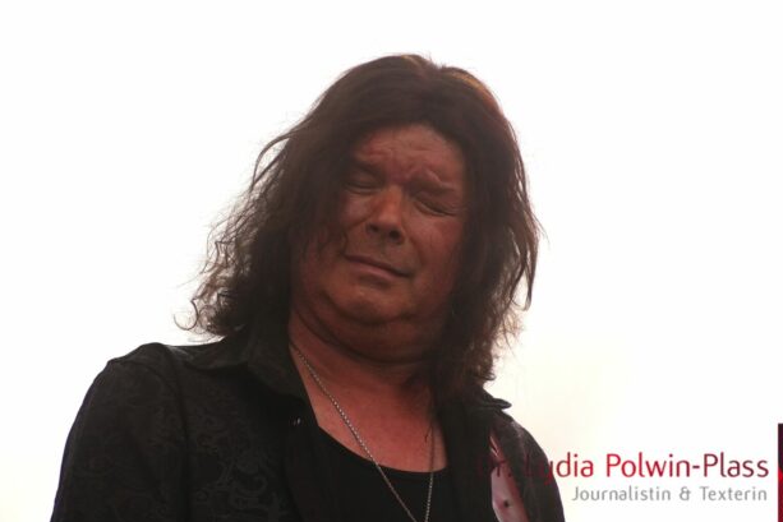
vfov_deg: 2.4
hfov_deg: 3.7
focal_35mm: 564
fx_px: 12269
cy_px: 283
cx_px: 360
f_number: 6.3
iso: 1000
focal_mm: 300
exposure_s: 1/500
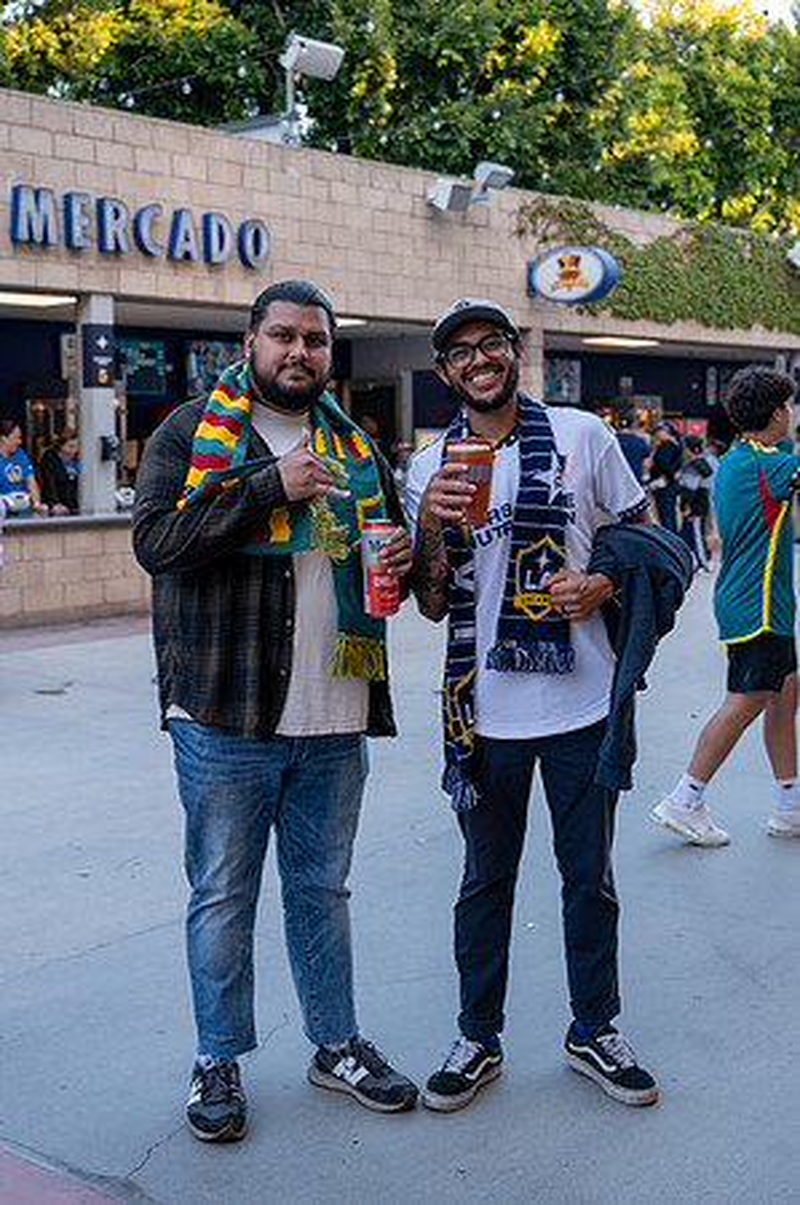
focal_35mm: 47
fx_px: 1574
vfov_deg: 41.8
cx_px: 400
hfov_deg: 28.5
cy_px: 553
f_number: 2.8
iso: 560
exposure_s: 1/640
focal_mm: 29
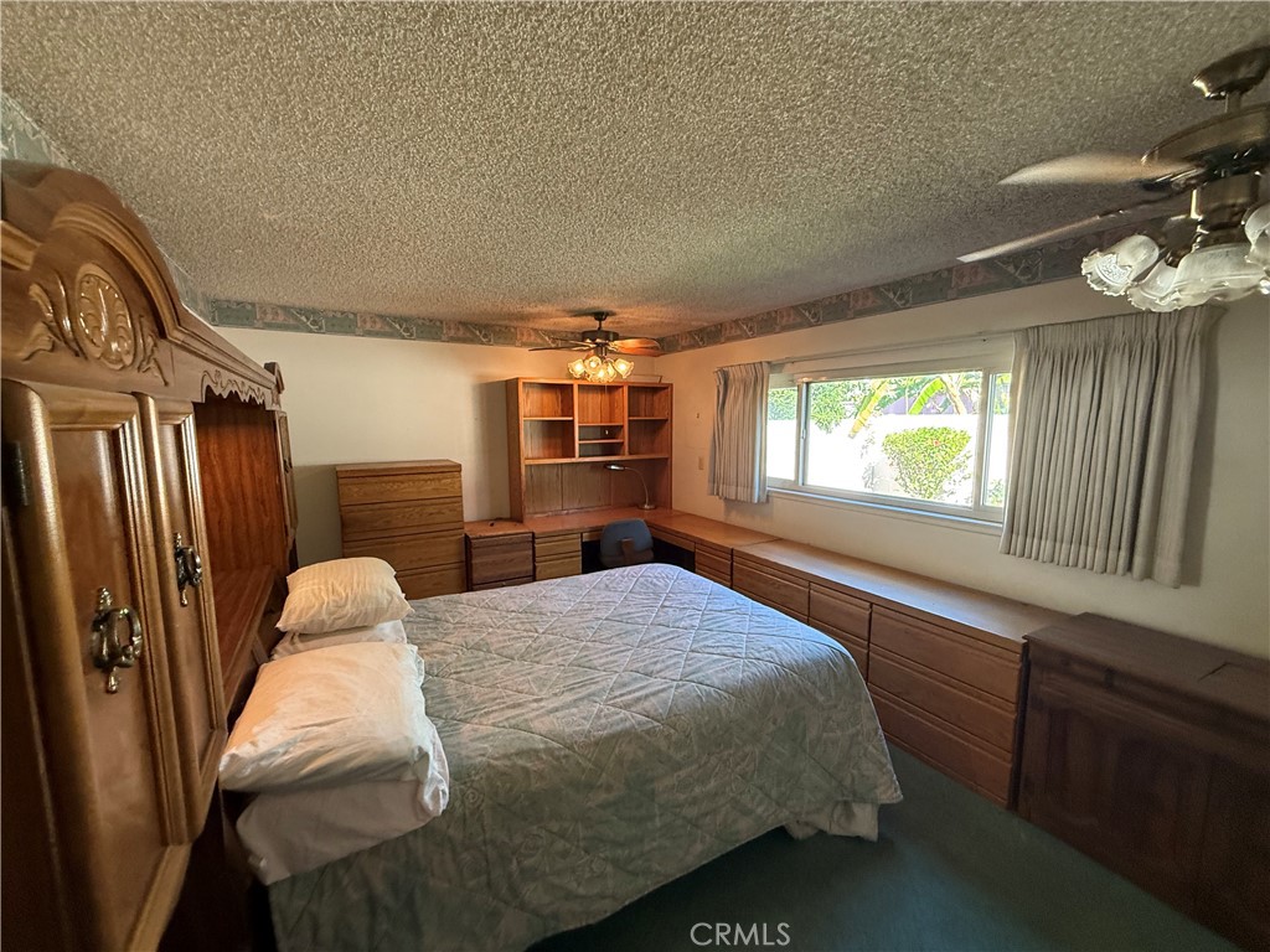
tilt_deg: -6.7
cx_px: 635
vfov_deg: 85.7
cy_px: 476
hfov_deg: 102.1
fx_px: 514
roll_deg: +0.1
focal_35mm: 14
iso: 320
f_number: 2.2
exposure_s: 1/120
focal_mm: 2.22
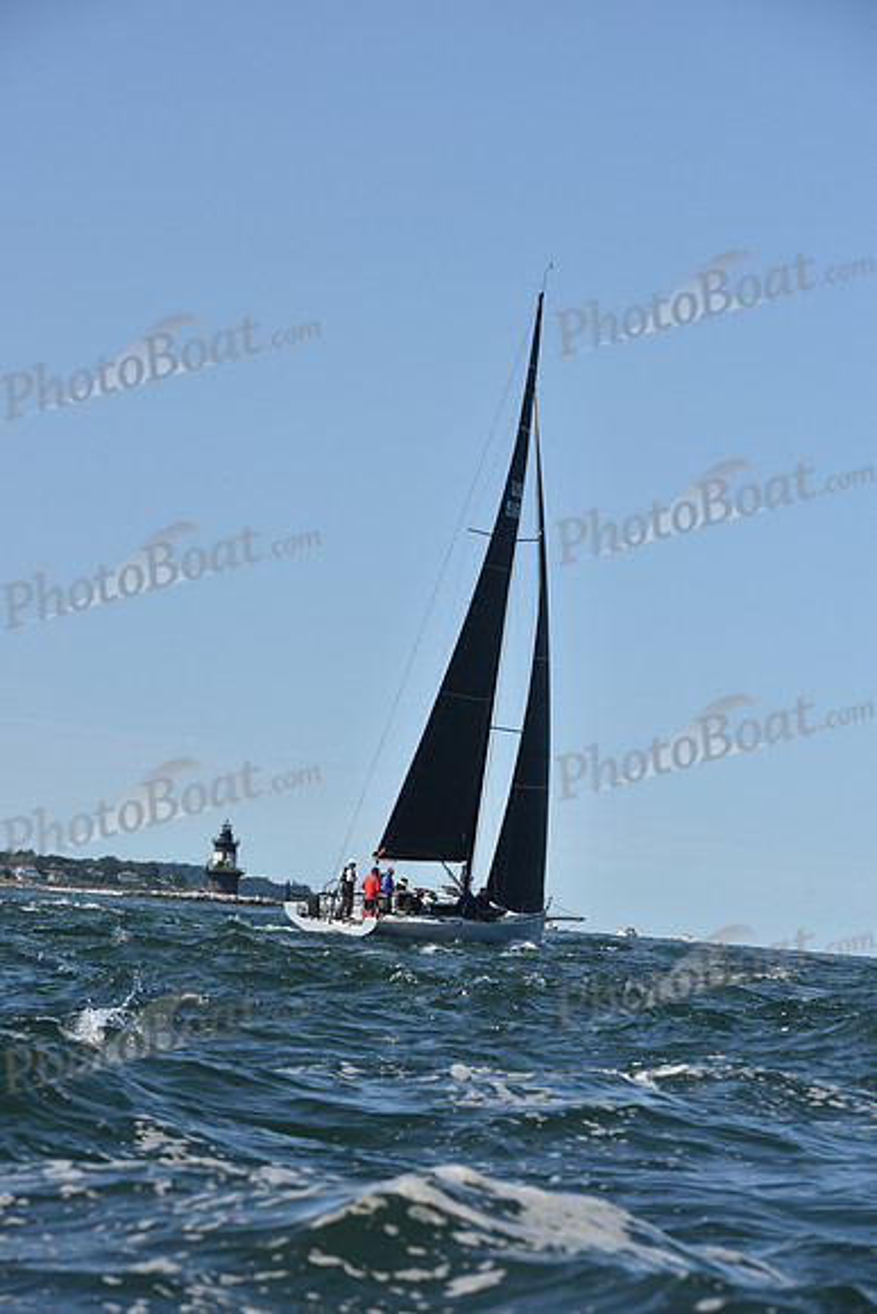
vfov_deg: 16.8
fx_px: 4455
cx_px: 438
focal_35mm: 122
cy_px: 657
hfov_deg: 11.2
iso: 250
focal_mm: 122
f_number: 8
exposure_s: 1/1250
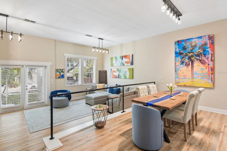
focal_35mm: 18
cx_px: 110
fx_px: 114
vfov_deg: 67.4
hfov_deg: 90.0
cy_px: 73
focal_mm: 17
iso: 400
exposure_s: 1/20
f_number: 8
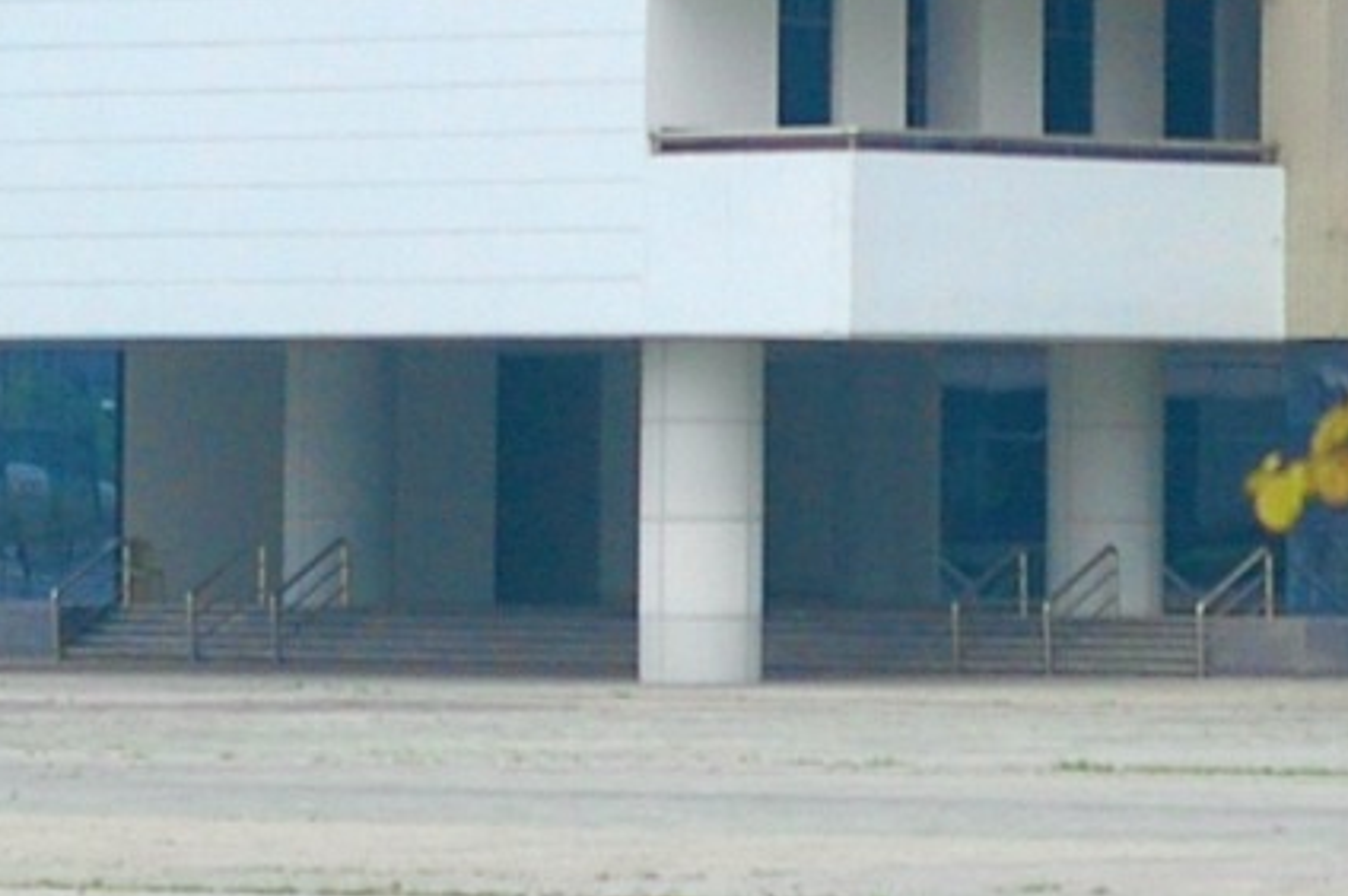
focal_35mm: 340
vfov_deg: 4.0
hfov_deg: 6.1
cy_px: -602
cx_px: 1205
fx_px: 12721
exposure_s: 1/500
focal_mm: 50
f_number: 8
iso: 200
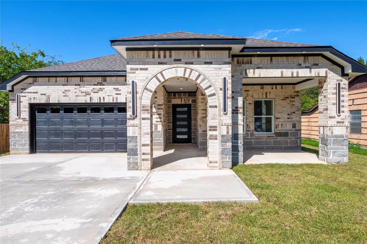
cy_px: 122
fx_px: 194
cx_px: 184
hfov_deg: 87.0
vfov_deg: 64.5
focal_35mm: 19
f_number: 14
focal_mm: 19
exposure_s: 1/200
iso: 125
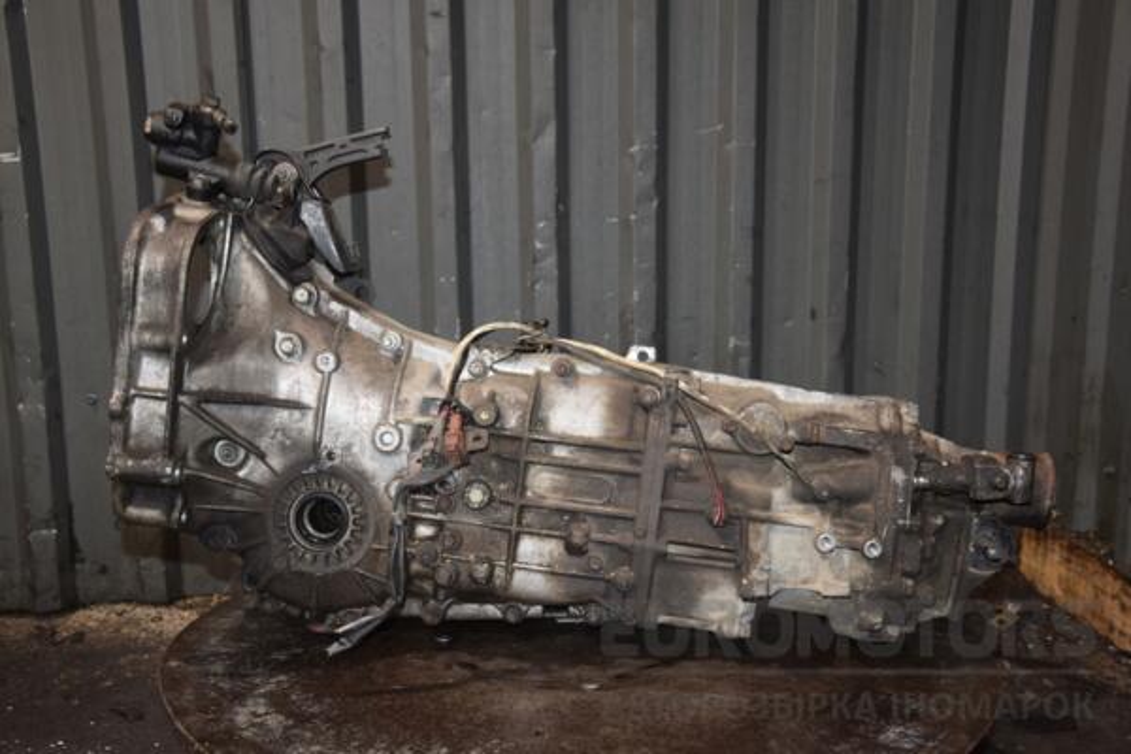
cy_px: 377
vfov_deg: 28.1
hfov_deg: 41.1
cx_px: 566
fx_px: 1508
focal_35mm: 48
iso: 800
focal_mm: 32
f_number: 5
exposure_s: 1/60
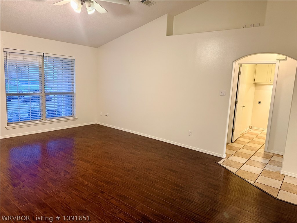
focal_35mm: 24
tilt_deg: -8.0
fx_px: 206
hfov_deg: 71.6
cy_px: 112
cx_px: 148
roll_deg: -2.8
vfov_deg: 56.8
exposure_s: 1/60
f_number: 1.78
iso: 250
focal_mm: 6.76
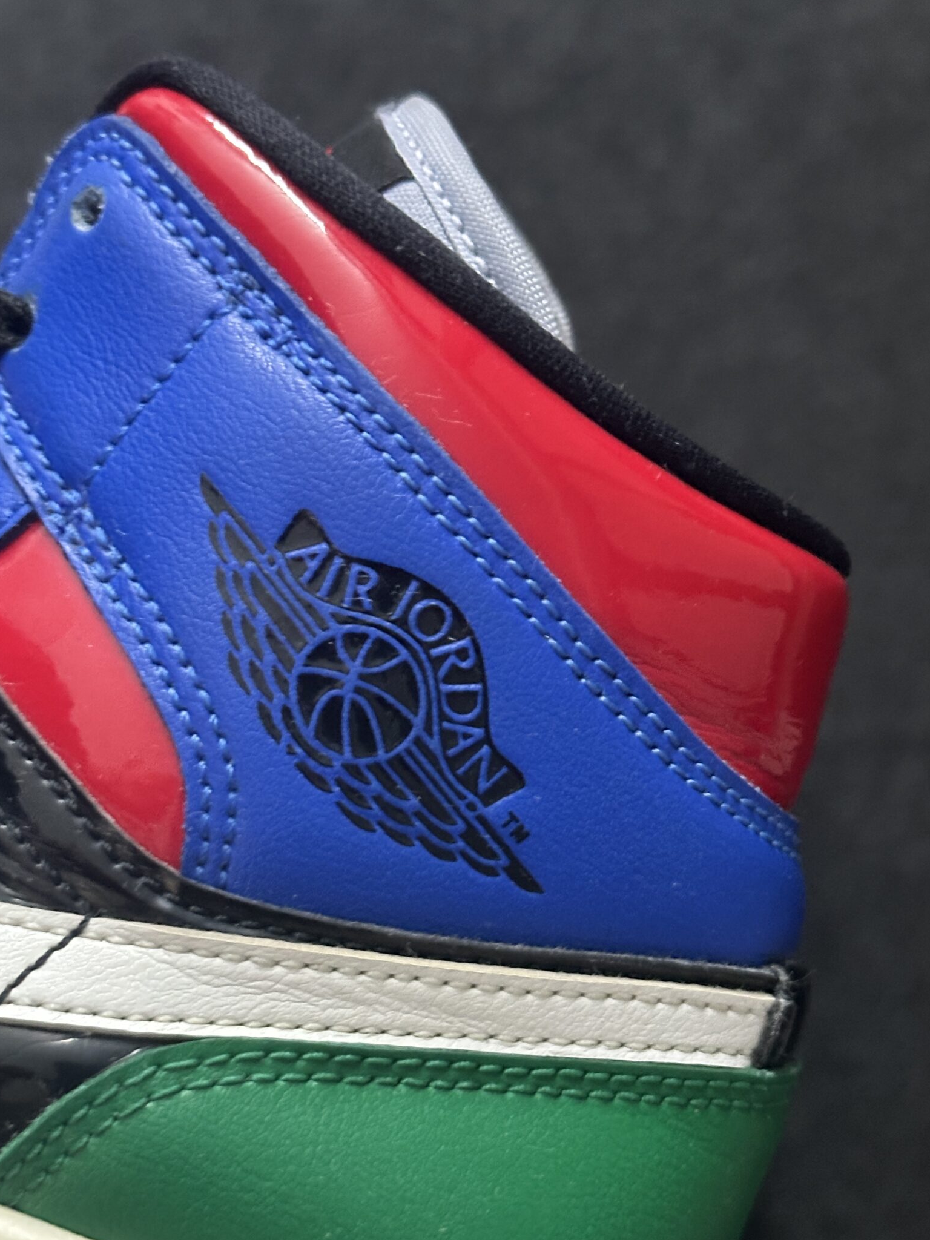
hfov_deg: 24.4
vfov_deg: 32.1
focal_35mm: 60
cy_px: 721
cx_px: 381
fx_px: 2149
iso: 500
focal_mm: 6.86
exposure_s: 1/36
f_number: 1.78
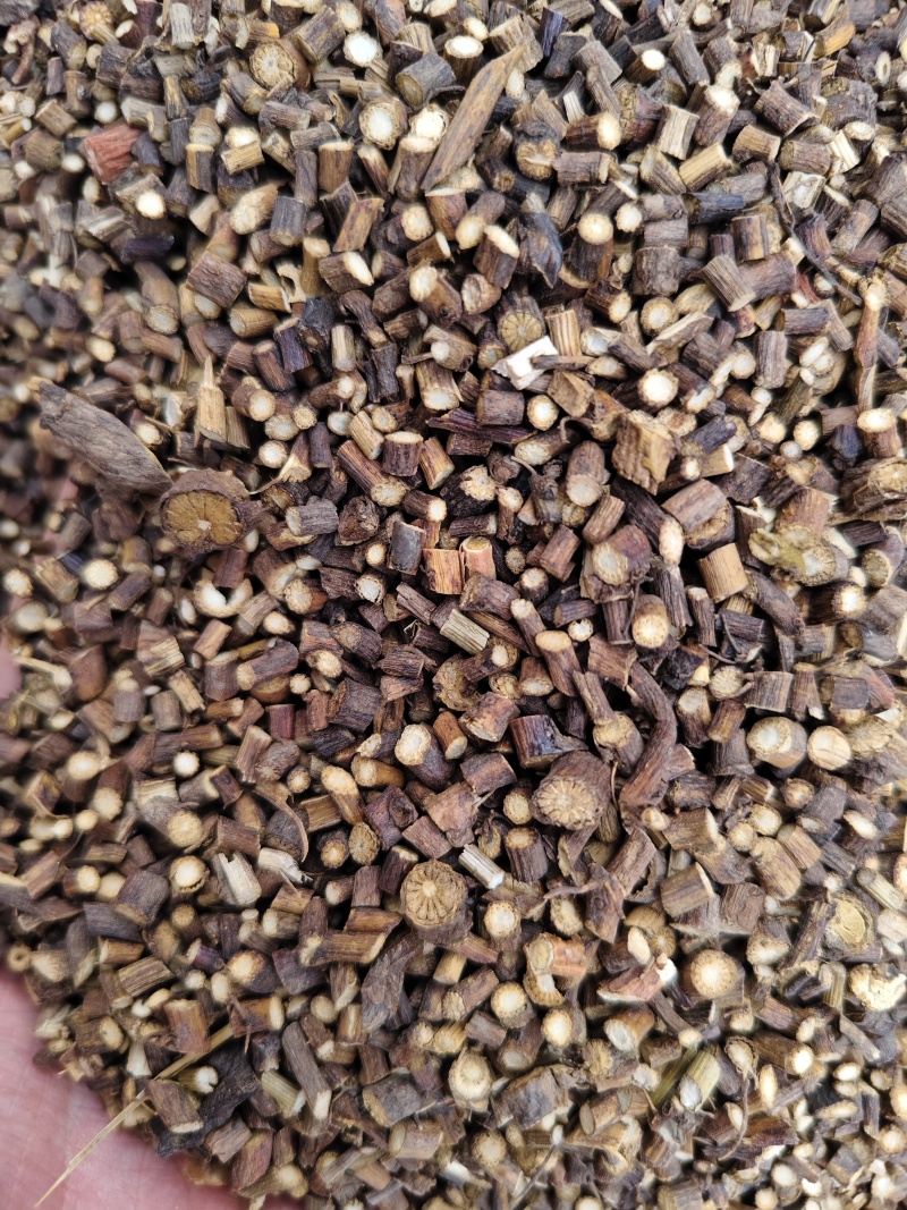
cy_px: 605
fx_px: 804
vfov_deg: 73.9
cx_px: 454
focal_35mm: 23
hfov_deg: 58.9
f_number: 1.88
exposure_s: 1/435
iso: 433
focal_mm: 5.56
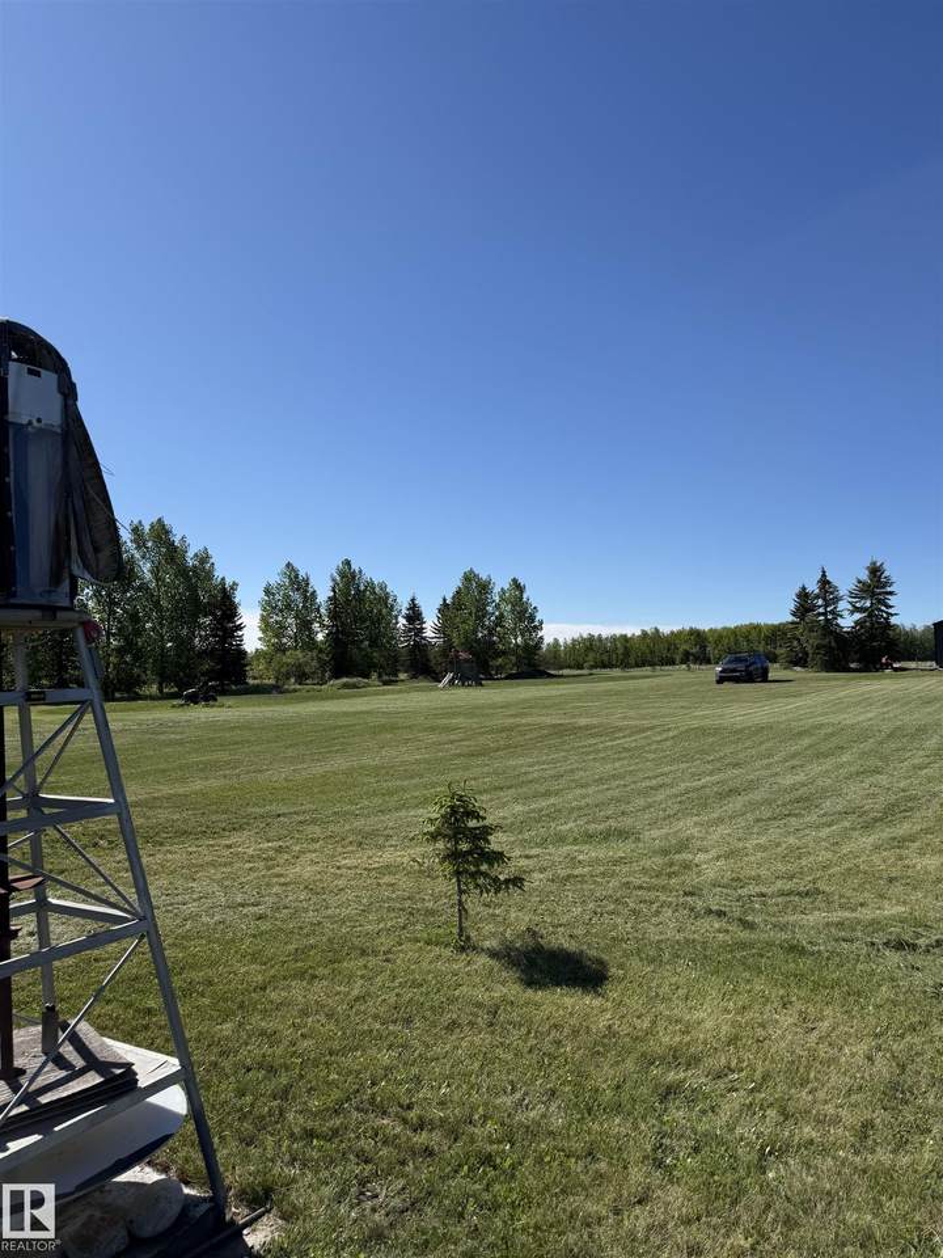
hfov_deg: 56.8
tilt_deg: +1.9
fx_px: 872
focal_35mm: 24
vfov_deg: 71.6
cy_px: 629
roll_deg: +0.2
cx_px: 472
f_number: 1.78
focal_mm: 6.76
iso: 80
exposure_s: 1/6173
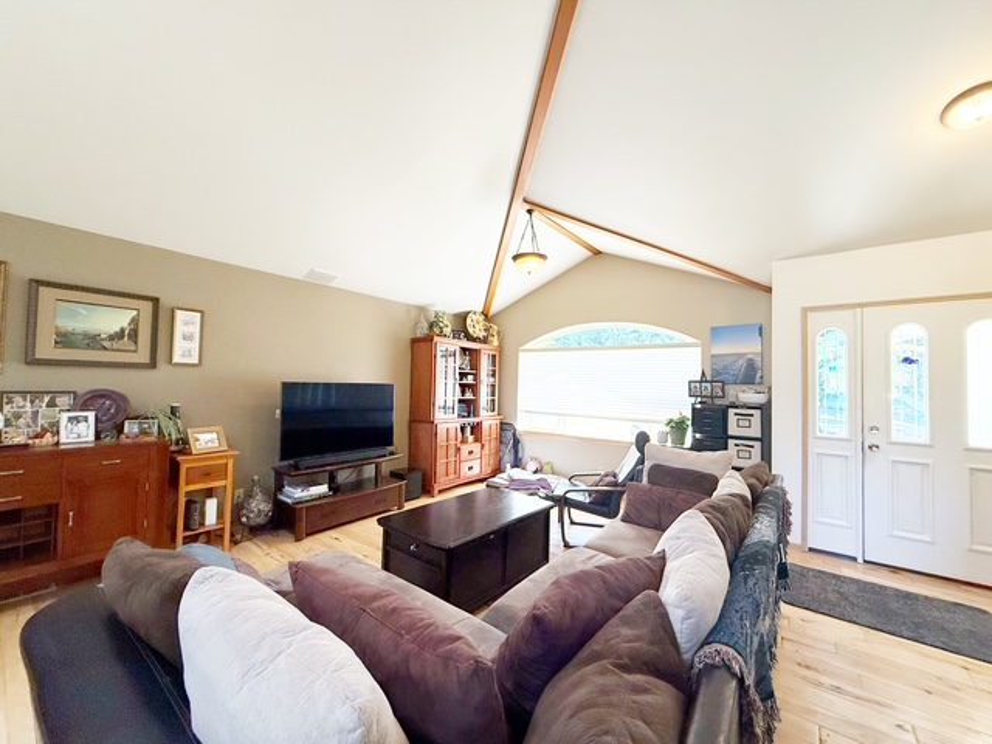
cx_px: 496
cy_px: 372
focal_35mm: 14
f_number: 2.2
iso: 160
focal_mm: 2.22
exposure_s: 1/120
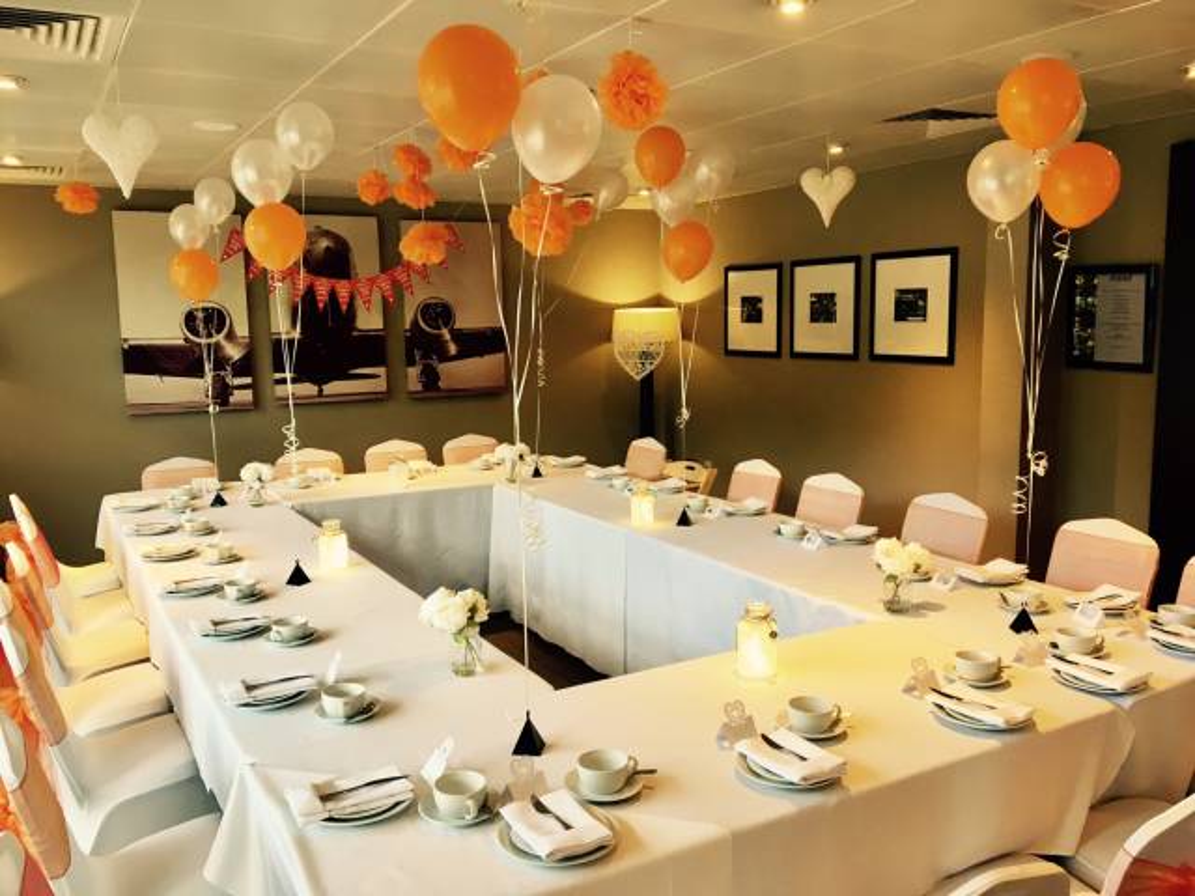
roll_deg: +1.0
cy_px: 448
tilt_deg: -8.1
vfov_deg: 48.2
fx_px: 1001
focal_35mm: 29
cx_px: 598
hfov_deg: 61.7
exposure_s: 1/33
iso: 80
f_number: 2.2
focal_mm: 4.15
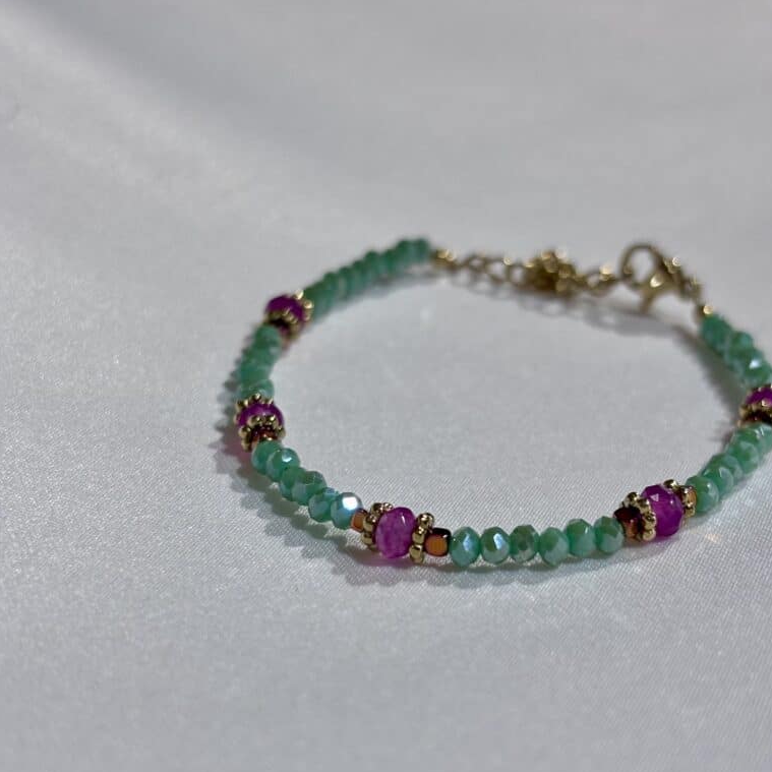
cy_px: 518
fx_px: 1564
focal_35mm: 62
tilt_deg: -36.6
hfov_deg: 27.7
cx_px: 388
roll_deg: -5.0
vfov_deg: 27.5
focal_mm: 5.96
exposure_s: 1/230
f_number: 1.6
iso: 32
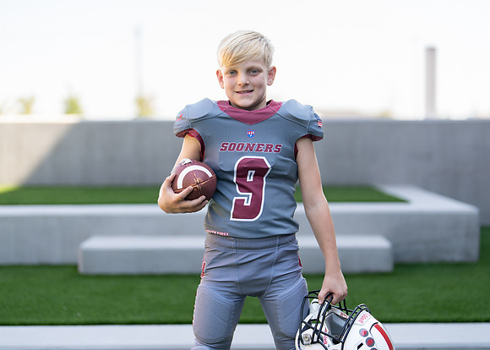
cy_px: 157
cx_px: 258
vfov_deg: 23.9
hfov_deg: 33.0
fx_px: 826
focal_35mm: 59
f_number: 1.2
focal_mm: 50
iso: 100
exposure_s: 1/1600
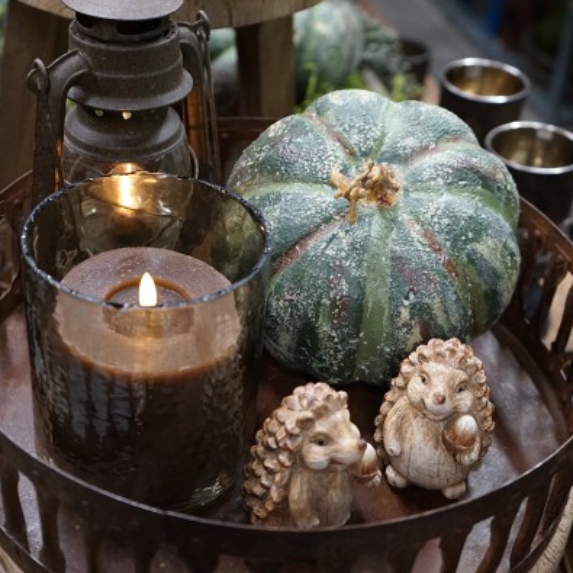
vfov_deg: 34.7
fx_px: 918
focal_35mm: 49
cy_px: 265
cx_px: 284
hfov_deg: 34.7
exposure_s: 1/160
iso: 4000
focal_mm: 38
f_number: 4
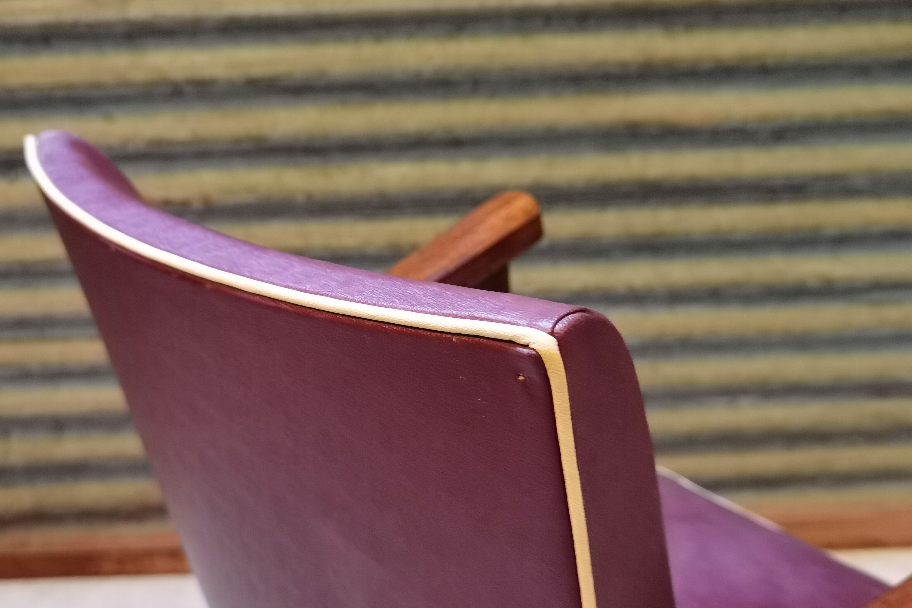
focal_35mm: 38
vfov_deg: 35.0
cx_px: 454
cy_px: 341
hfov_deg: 50.7
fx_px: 963
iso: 500
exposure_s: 1/33.3
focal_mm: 6.71
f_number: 1.9
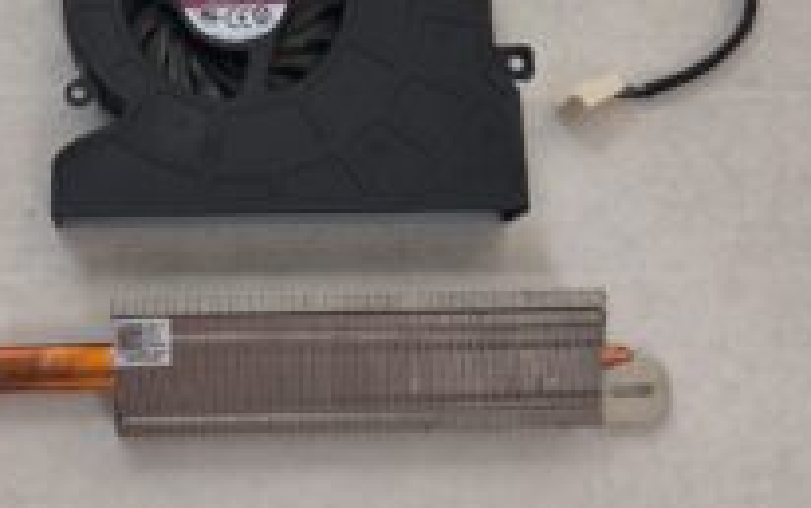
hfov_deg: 31.4
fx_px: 1393
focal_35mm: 63
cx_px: 138
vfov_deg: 20.3
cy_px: 77
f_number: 1.6
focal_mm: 6.57
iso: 400
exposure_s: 1/99.8
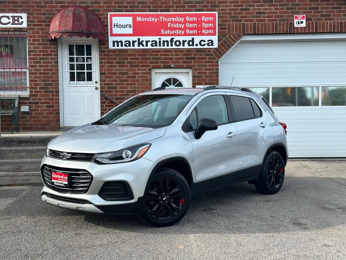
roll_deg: +0.8
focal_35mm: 48
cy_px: 130
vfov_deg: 30.3
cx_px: 173
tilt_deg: -2.6
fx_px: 480
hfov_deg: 39.7
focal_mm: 6.86
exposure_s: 1/1541
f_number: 1.78
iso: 64
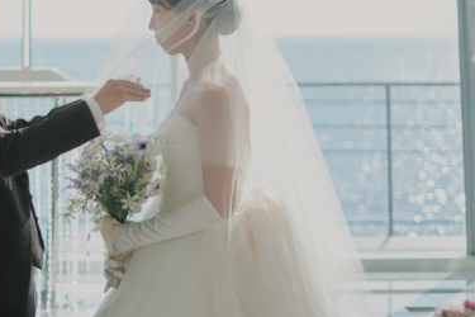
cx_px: 70
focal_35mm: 113
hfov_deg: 17.9
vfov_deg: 12.1
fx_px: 1491
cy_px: 72
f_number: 1.4
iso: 160
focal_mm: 35
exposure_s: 1/4000
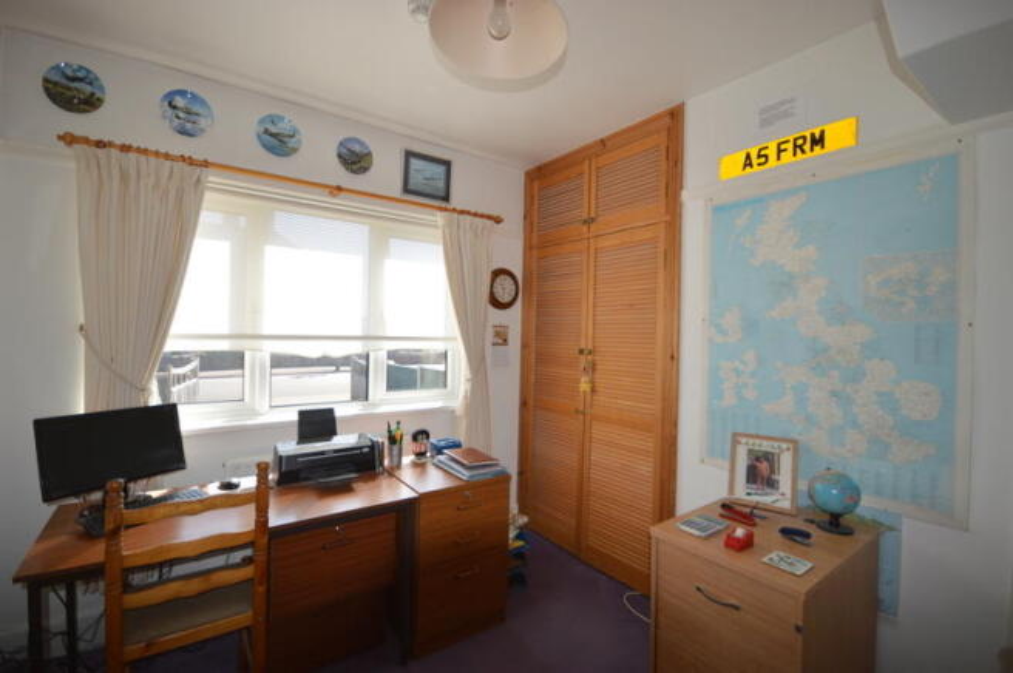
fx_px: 422
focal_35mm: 15
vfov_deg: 77.2
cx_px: 506
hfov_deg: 100.4
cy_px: 336
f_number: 4
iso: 100
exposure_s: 1/125
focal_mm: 10
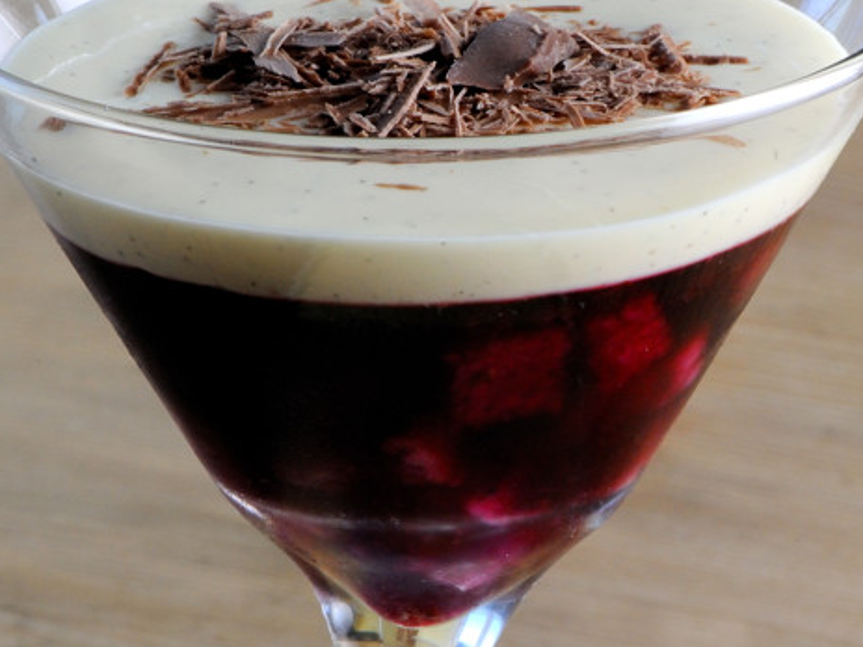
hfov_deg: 11.8
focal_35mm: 167
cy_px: 264
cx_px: 614
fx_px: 4163
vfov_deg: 8.9
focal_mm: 105
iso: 1600
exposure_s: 1/50
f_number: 25
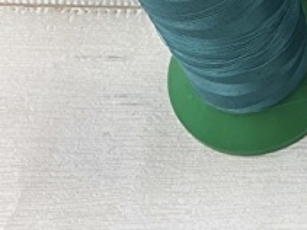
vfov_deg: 15.6
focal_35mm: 88
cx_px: 450
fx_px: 780
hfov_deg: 19.6
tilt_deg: -55.1
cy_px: -99
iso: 50
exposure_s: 1/60
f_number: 1.8
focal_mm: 3
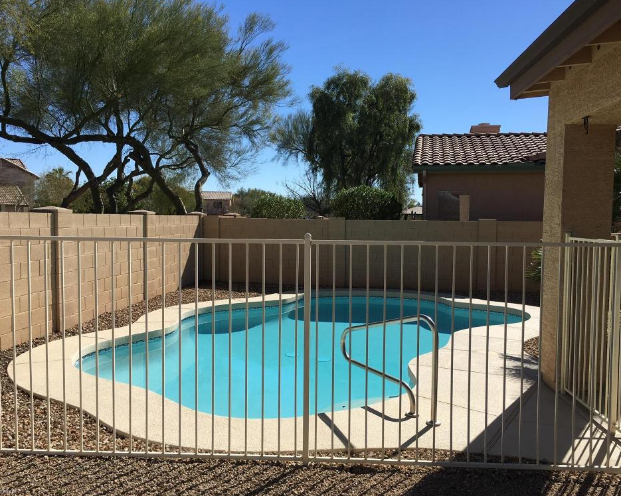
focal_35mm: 31
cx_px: 331
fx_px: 570
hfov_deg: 57.1
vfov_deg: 47.1
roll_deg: -0.1
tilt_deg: -2.9
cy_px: 253
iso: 25
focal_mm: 4.15
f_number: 2.2
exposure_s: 1/1972
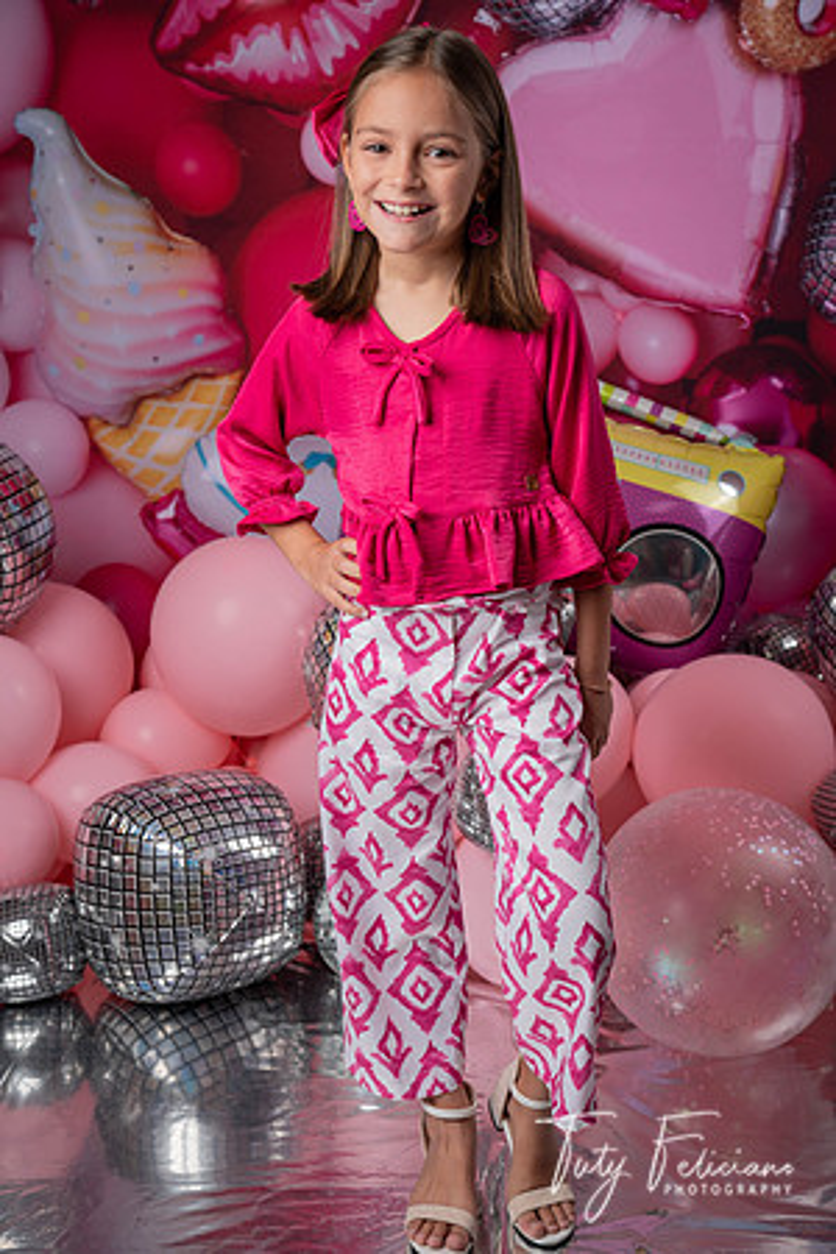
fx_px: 1742
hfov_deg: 27.0
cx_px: 418
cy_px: 627
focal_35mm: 50
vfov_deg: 39.6
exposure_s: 1/100
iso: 100
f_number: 4.5
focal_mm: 50
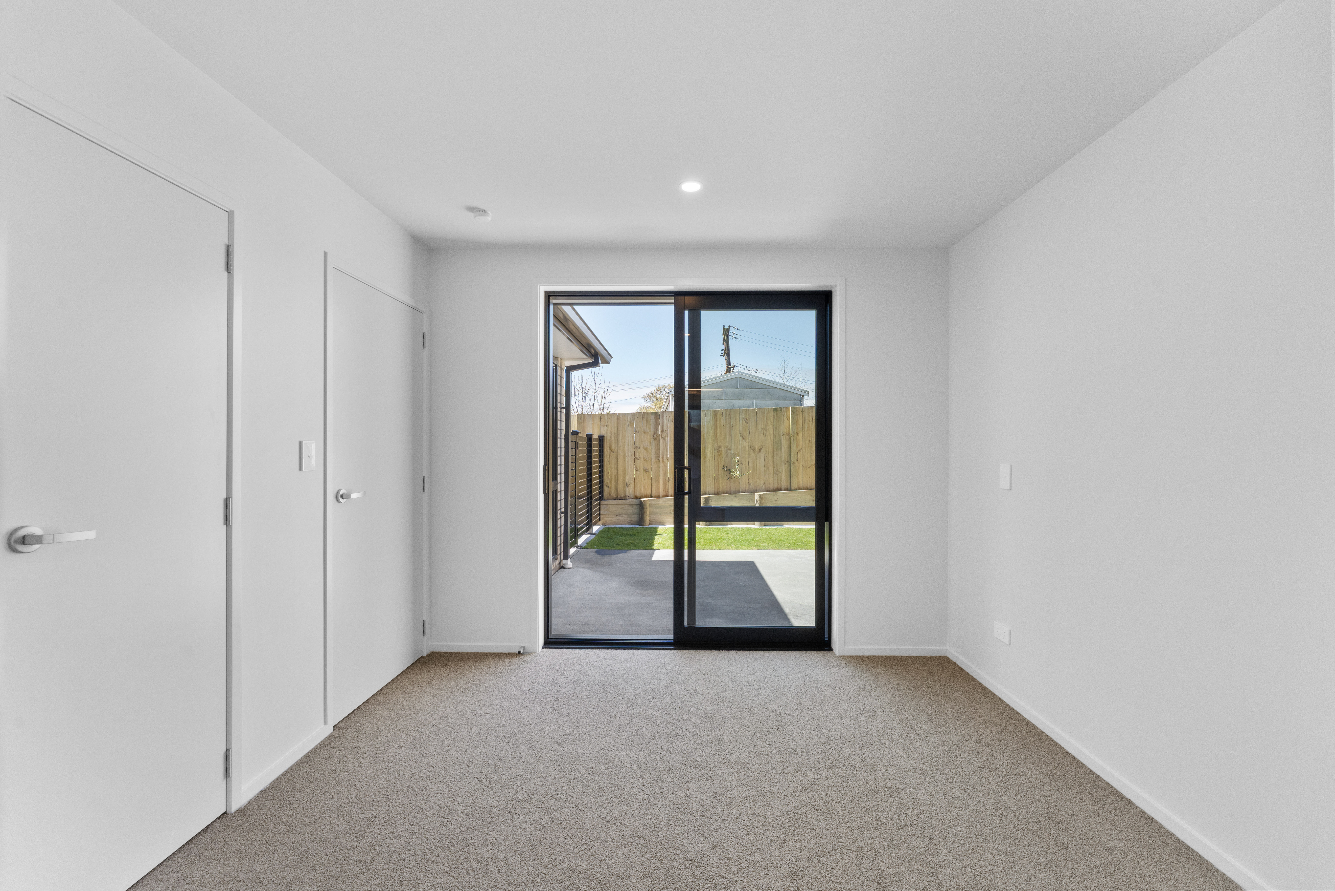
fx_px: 541
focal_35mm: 15
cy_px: 446
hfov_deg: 101.9
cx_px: 668
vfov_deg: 78.9
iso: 640
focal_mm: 14.6
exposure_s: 1/80
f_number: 9
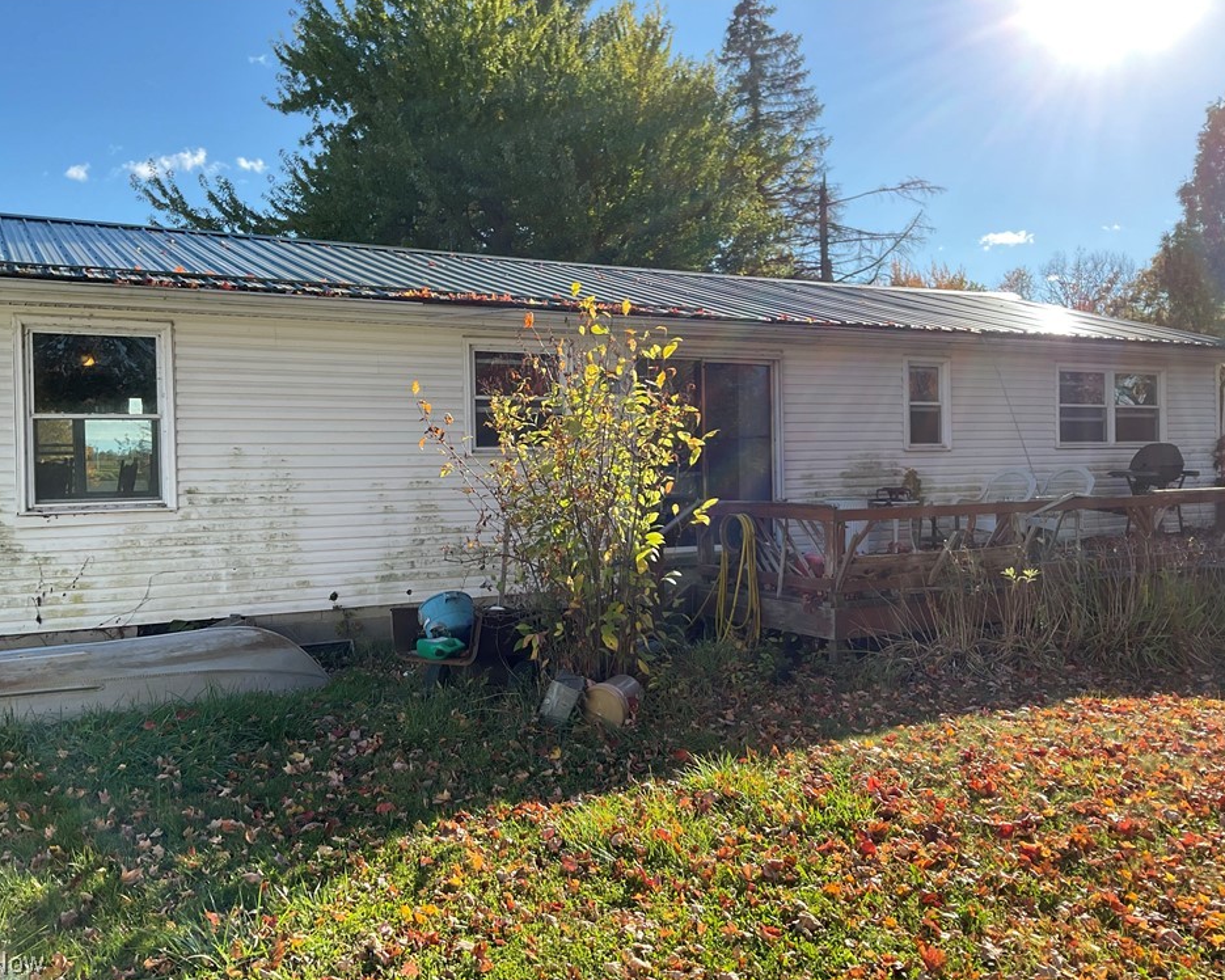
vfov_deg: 47.1
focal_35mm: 31
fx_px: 1124
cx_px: 586
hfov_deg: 57.2
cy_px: 489
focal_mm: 3
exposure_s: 1/545
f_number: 1.8
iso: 16
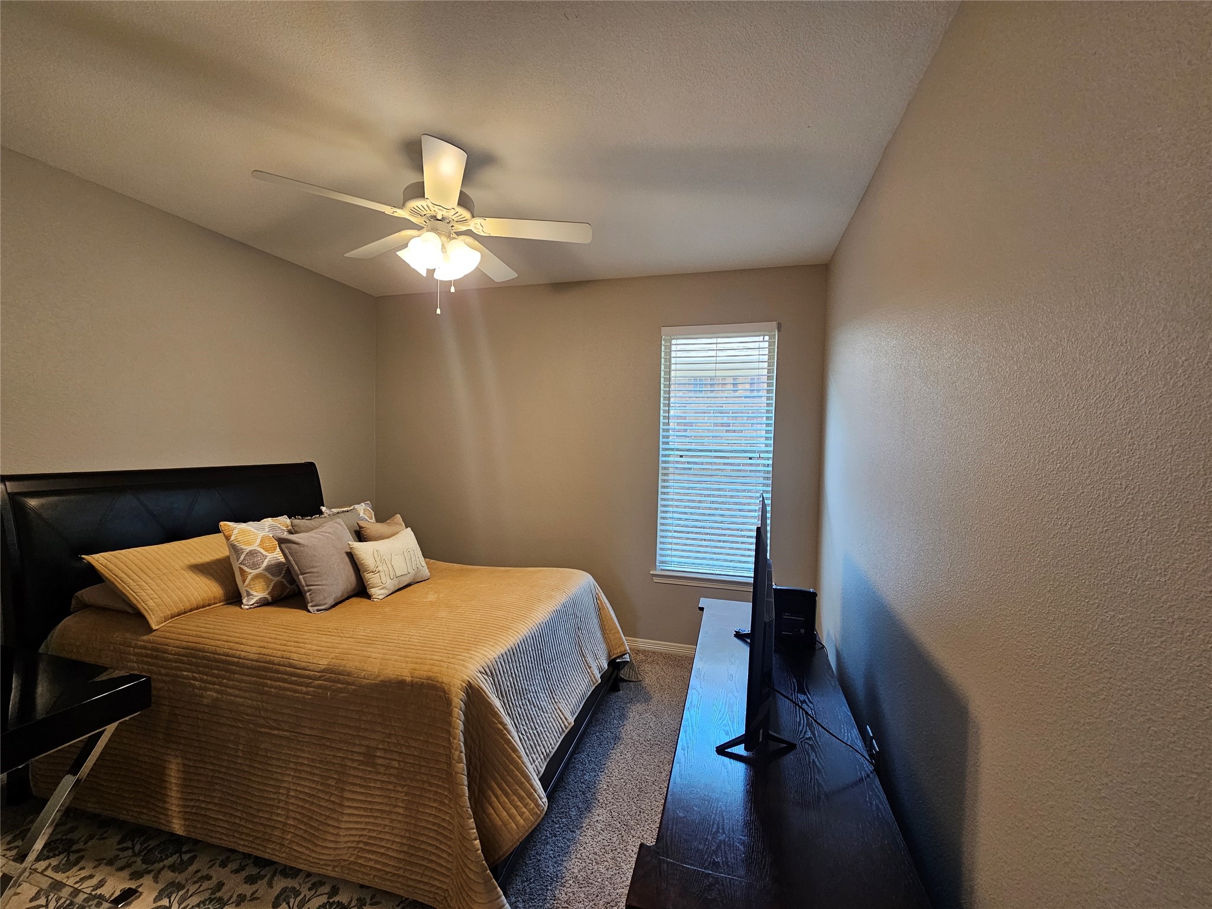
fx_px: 455
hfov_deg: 106.2
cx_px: 606
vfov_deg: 89.9
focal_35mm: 13
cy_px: 454
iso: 160
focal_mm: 2.2
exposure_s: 1/60
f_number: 2.2
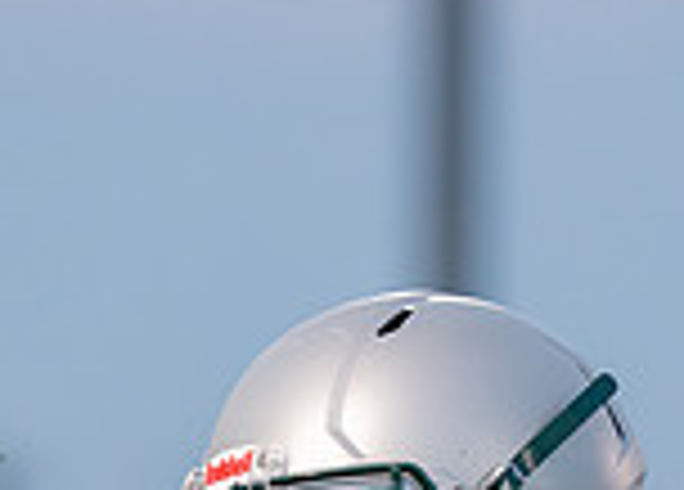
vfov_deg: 2.1
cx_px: 307
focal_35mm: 703
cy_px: 881
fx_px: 13675
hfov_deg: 2.9
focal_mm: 157
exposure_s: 1/1000
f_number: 2.8
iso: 1000
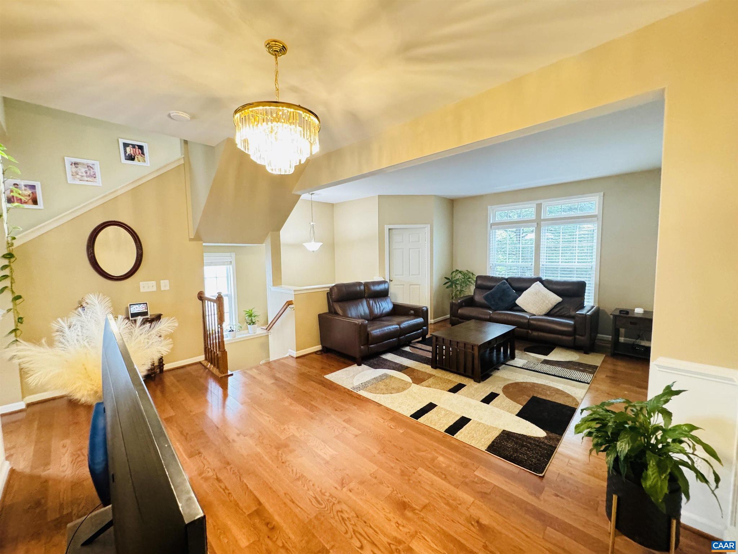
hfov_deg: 102.1
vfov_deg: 85.7
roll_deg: +0.5
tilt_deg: -5.5
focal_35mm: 14
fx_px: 298
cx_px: 369
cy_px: 277
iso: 800
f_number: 2.2
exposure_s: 1/40
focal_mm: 2.22
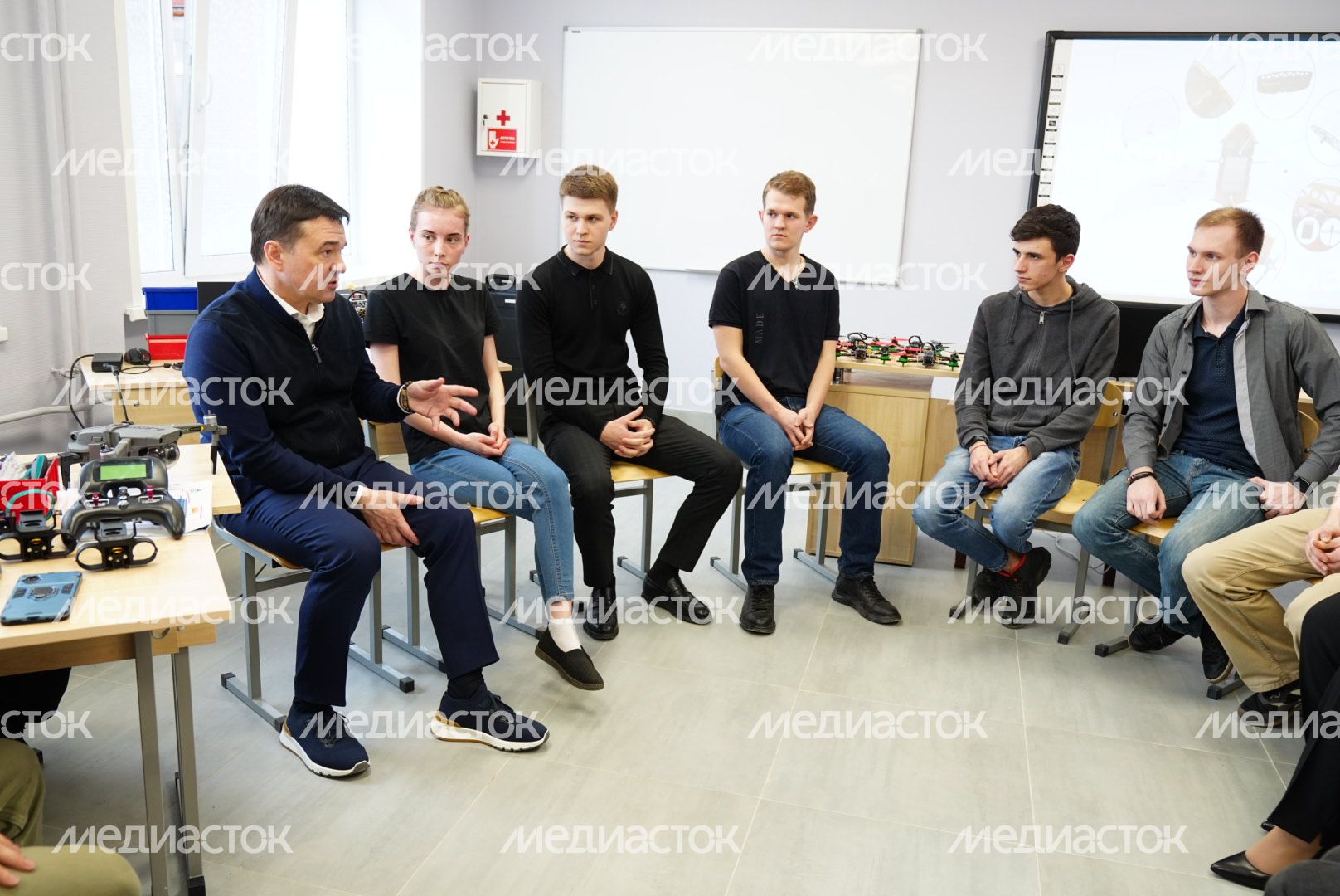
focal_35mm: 30
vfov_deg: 43.7
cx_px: 670
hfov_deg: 61.9
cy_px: 448
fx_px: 1117
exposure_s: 1/125
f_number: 4.5
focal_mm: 30
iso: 1600
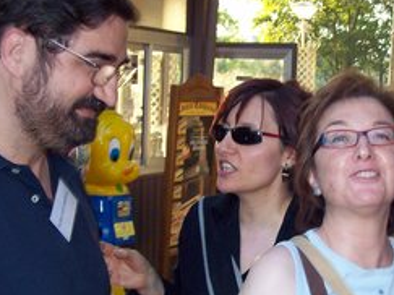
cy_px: 189
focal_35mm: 74
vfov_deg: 19.8
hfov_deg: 26.2
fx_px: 842
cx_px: 271
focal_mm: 6
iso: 80
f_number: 2.7
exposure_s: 1/64
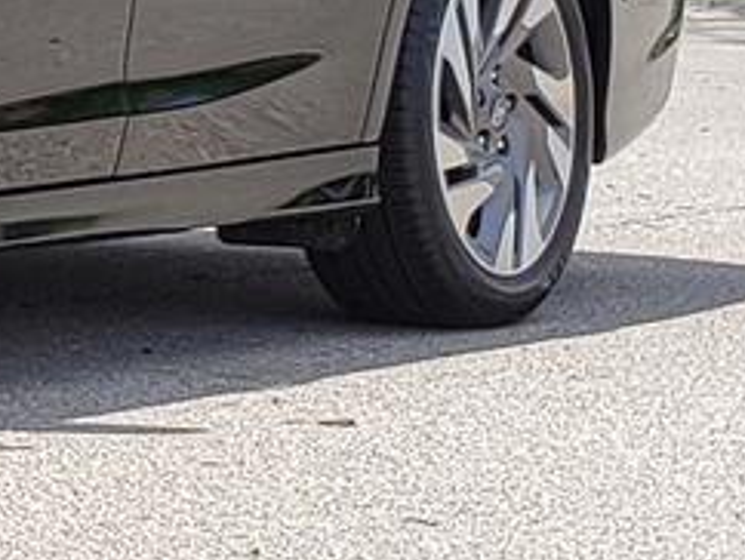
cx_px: -739
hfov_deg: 14.7
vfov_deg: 13.0
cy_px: -160
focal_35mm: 110
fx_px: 2370
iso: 50
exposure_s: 1/1079
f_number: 2.4
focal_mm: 4.3
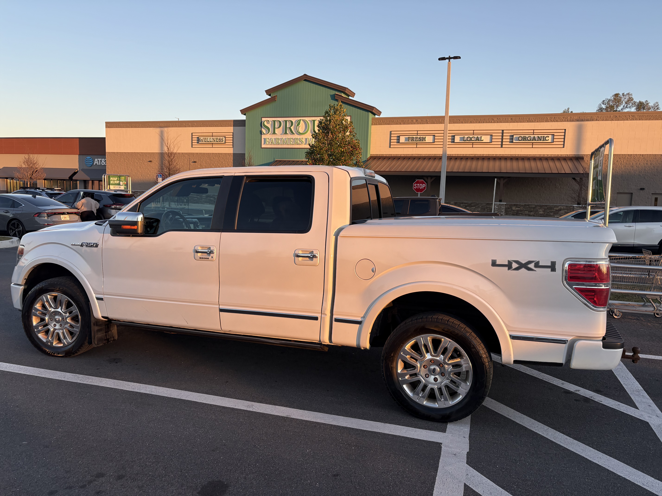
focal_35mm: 26
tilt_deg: -4.1
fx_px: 497
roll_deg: -1.2
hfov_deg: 67.3
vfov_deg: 53.1
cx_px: 331
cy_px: 248
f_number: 1.6
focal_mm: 5.96
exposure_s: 1/618
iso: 50
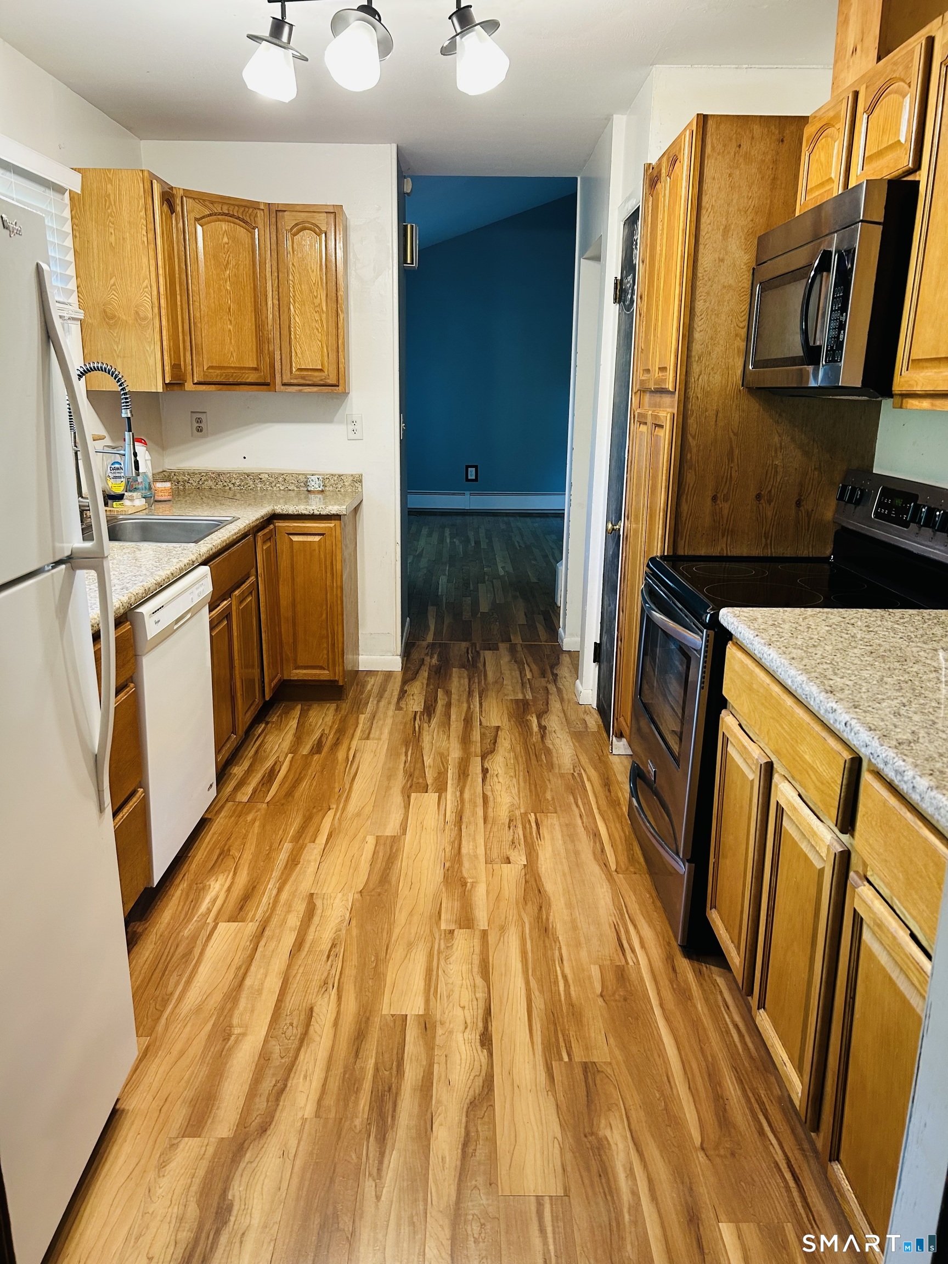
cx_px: 474
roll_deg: -0.8
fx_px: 949
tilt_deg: -16.2
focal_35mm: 26
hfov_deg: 53.1
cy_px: 632
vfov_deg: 67.3
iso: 125
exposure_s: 1/60
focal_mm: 5.7
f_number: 1.5
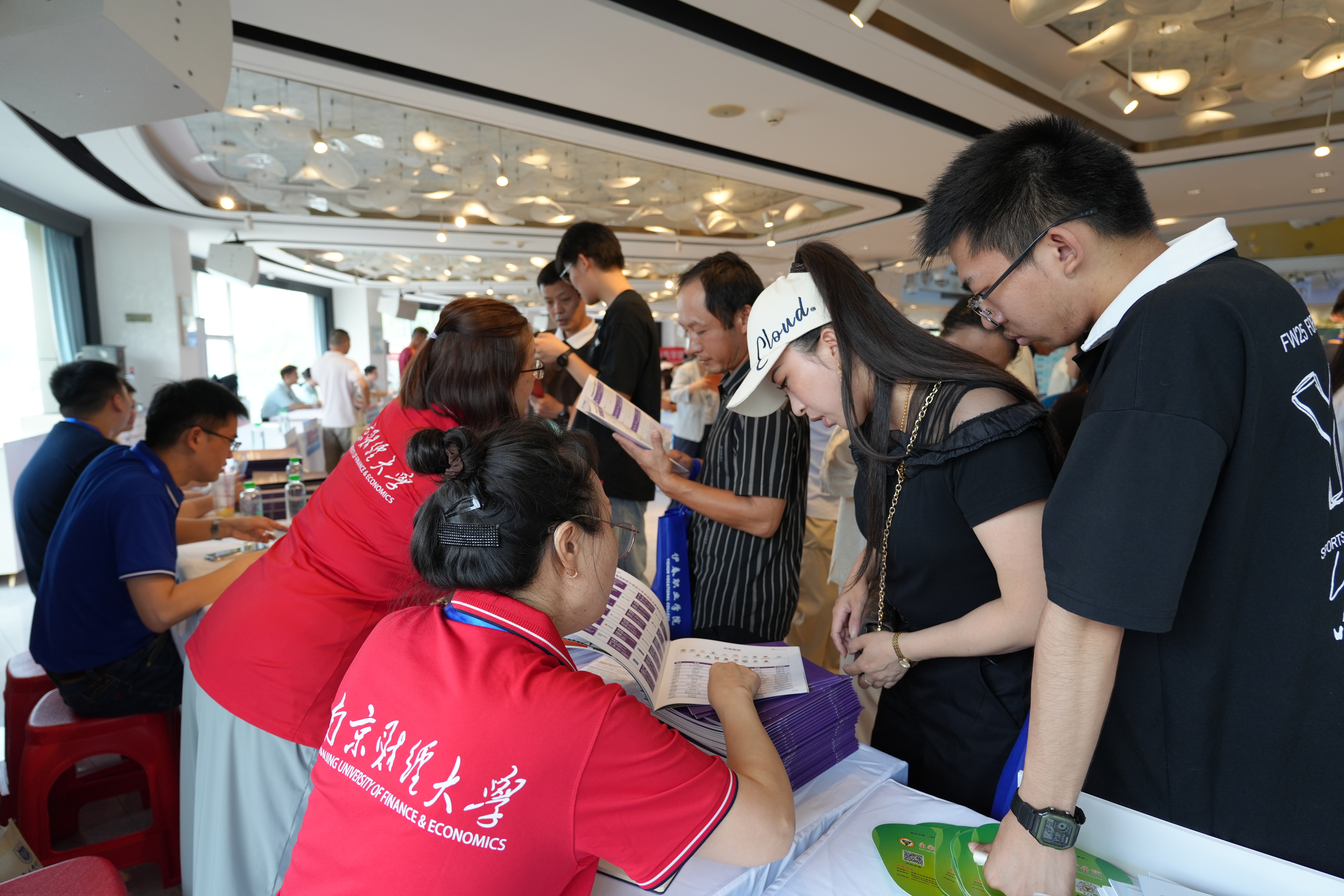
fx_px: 747
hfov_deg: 84.0
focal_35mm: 20
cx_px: 672
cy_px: 448
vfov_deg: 61.9
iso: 400
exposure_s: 1/160
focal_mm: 20
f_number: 4
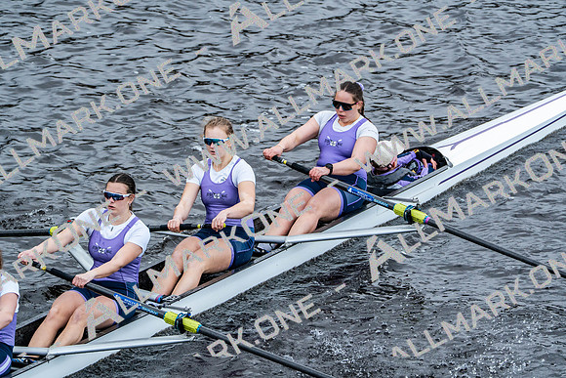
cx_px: 283
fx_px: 7108
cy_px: 189
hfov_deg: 4.6
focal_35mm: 452
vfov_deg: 3.0
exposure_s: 1/1250
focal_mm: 452
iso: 1600
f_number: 6.3
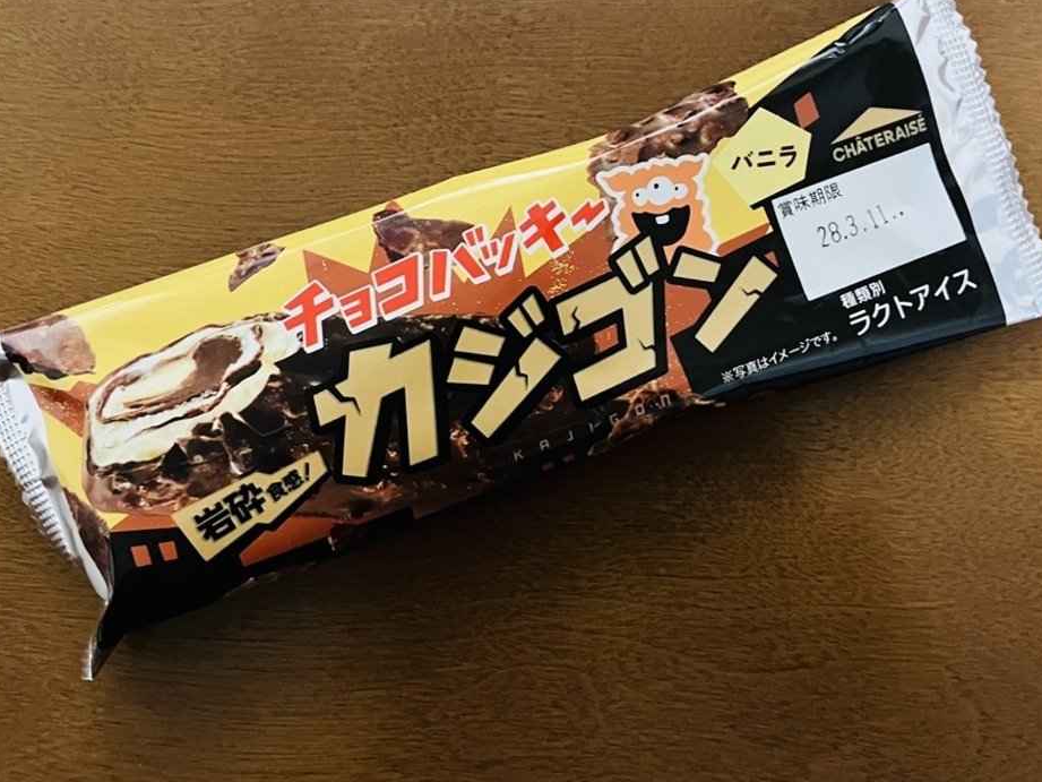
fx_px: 1144
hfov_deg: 49.0
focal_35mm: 38
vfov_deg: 37.6
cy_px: 308
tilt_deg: -82.3
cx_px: 514
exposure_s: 1/23
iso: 640
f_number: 1.8
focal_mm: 3.99
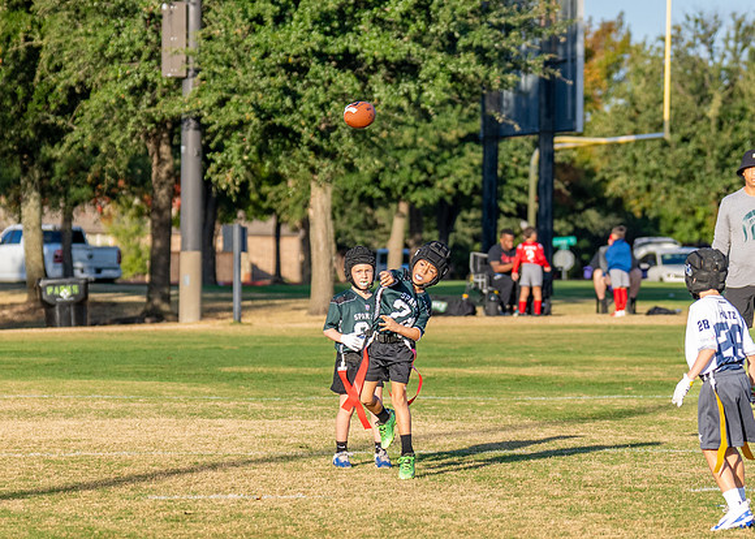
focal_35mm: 260
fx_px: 5569
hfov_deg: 7.8
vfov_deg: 5.5
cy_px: 343
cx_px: 399
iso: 200
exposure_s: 1/2000
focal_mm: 99
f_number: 2.8
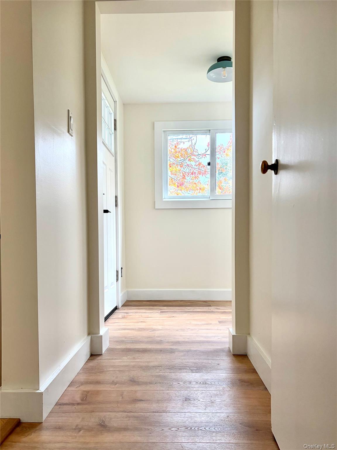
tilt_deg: -1.6
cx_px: 168
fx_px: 337
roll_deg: +0.8
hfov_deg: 53.1
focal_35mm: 26
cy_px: 225
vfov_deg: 67.3
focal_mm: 5.96
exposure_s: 1/174
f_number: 1.6
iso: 125
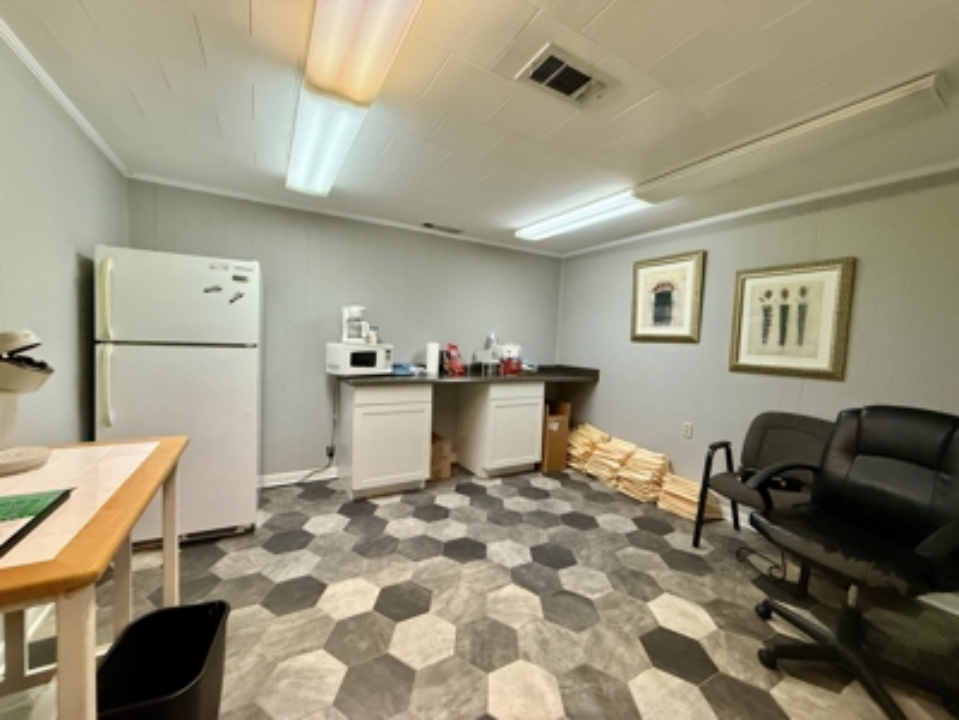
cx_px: 480
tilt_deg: -3.4
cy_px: 360
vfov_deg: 85.7
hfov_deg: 102.1
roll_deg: -2.5
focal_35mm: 14
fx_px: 388
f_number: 2.2
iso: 640
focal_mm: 2.22
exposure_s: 1/120
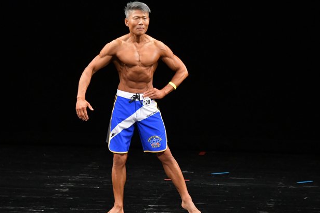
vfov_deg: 4.1
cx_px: 168
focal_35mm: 338
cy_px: 107
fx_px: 3005
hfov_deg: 6.1
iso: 3200
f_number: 5.6
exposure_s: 1/400
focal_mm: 180
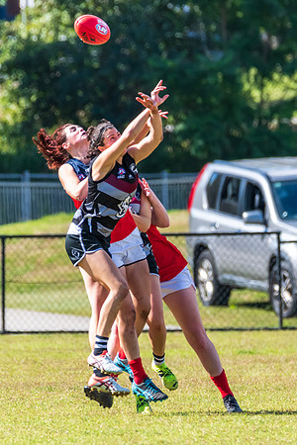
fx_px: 11342
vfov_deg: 2.3
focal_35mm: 917
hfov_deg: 1.5
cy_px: 275
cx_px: 174
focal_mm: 450
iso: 800
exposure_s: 1/2000
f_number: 6
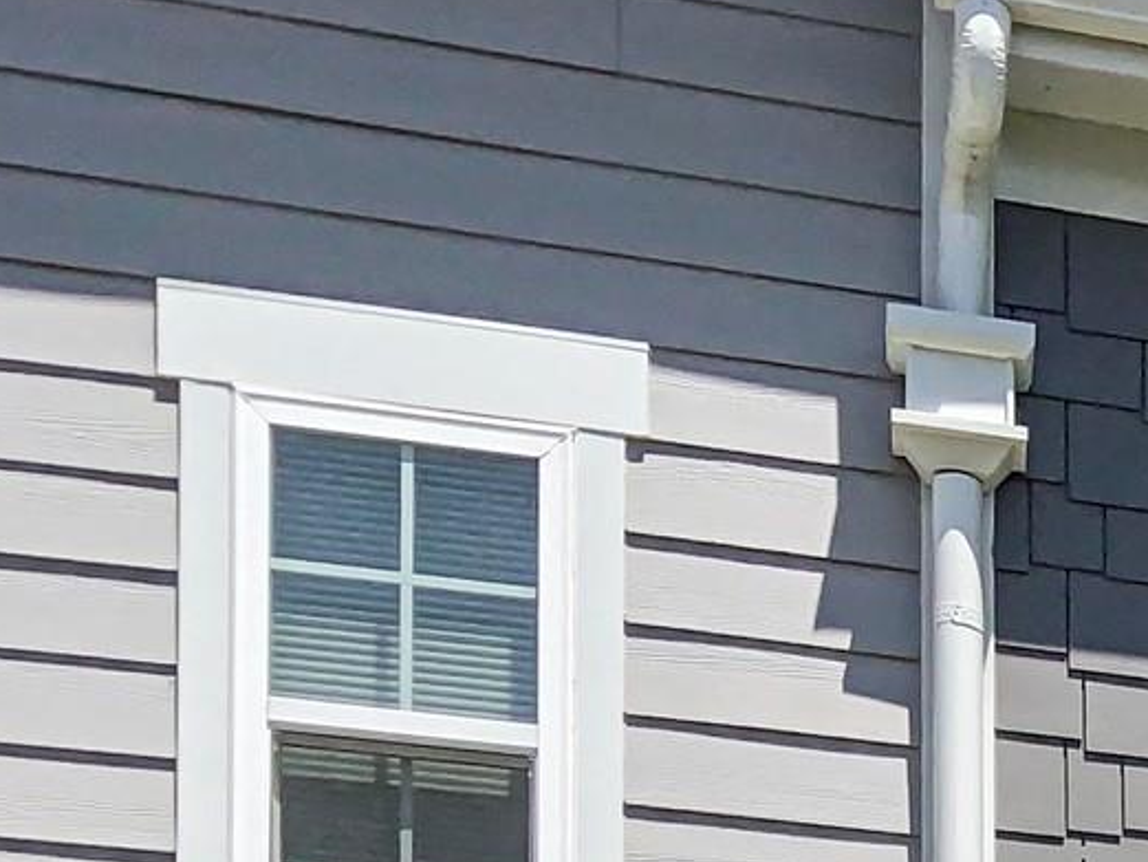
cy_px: 1629
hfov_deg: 14.8
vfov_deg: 11.8
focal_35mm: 114
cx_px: 2140
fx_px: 3782
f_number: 1.8
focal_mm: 3
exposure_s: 1/2000
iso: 16
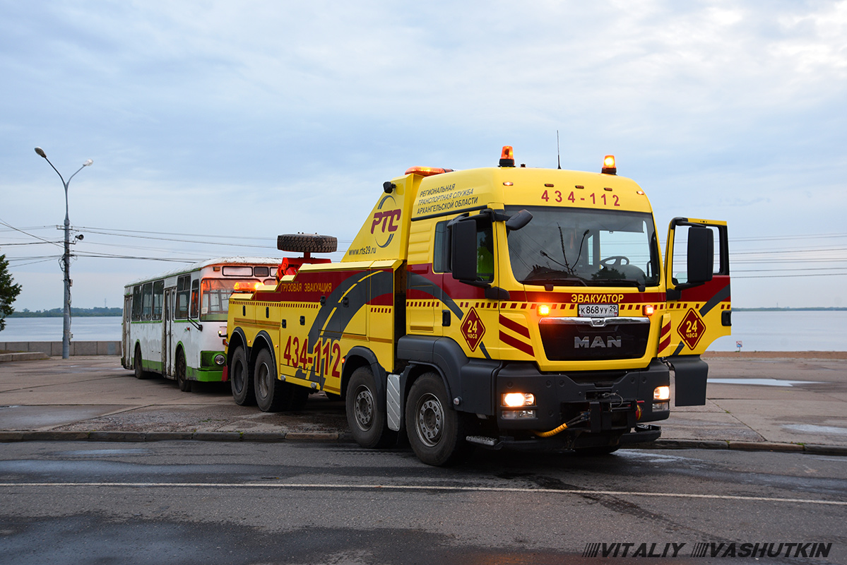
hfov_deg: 48.4
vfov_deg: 33.4
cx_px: 424
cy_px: 282
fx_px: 941
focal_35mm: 40
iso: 500
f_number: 7.1
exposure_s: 1/20
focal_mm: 40
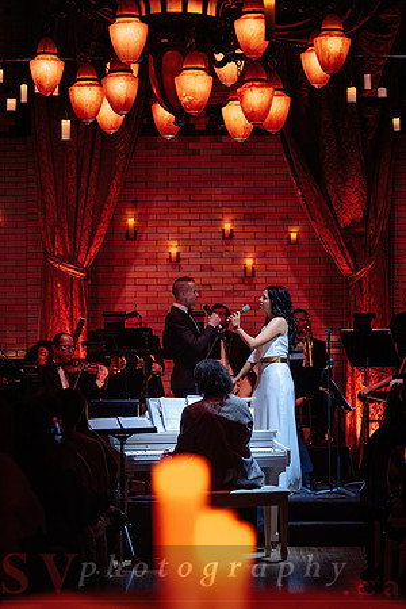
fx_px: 1878
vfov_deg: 18.4
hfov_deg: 12.3
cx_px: 203
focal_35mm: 111
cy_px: 304
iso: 2000
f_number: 3.5
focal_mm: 111
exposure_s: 1/125
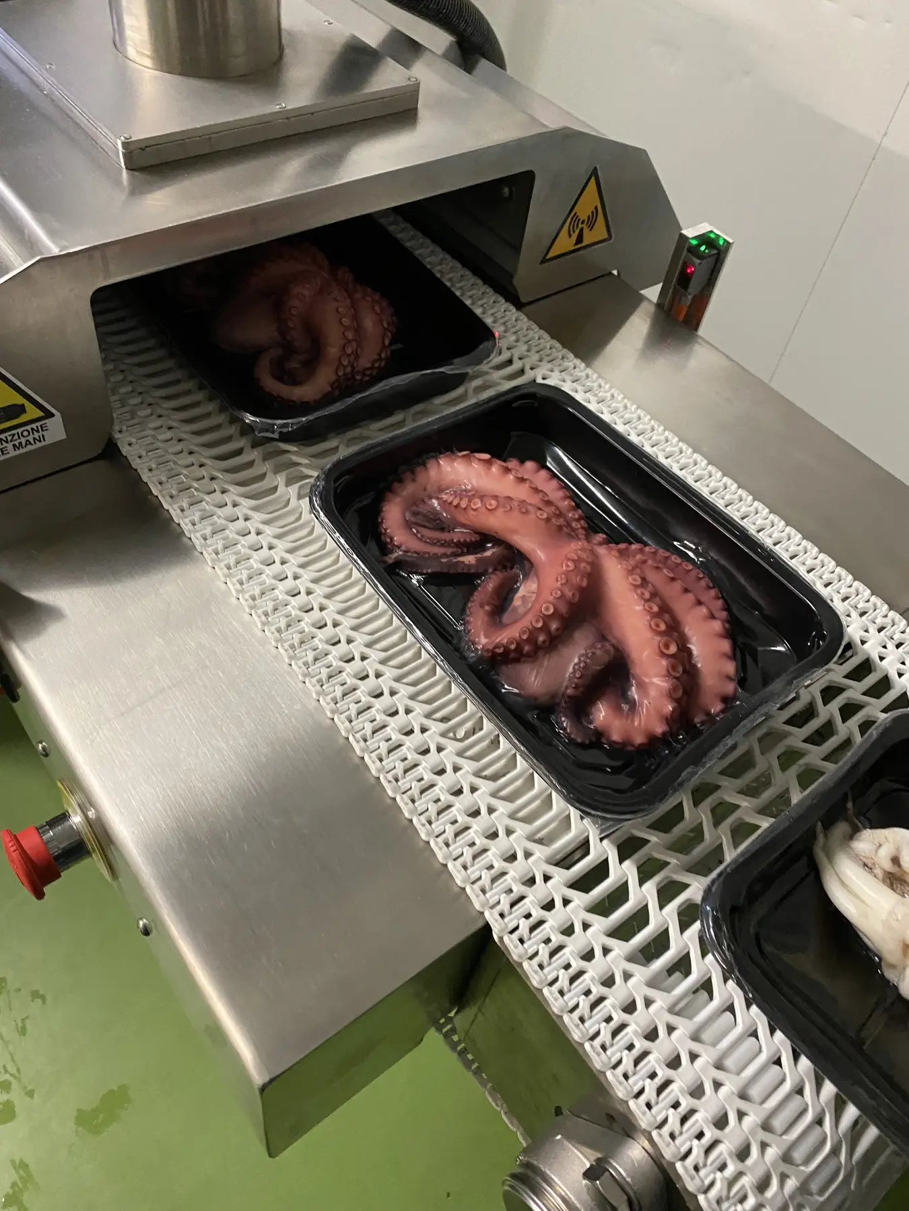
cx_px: 454
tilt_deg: -49.1
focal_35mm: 26
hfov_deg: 53.1
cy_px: 606
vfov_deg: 67.3
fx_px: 910
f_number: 1.8
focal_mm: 4.25
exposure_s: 1/50
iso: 500
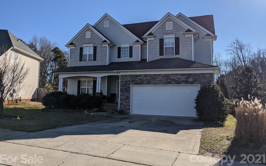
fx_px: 210
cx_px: 133
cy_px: 71
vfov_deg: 43.0
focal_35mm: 29
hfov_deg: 64.6
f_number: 1.73
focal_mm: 4.38
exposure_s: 1/4695
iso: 54
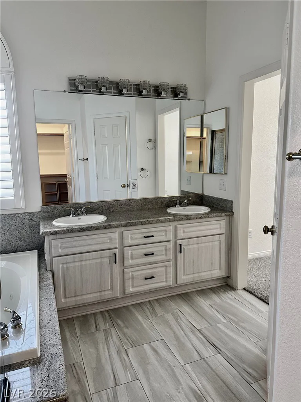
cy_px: 201
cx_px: 150
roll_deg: -0.3
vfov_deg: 71.6
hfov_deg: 56.8
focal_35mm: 24
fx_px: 278
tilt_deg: -8.2
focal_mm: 6.86
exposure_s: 1/60
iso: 200
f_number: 1.78
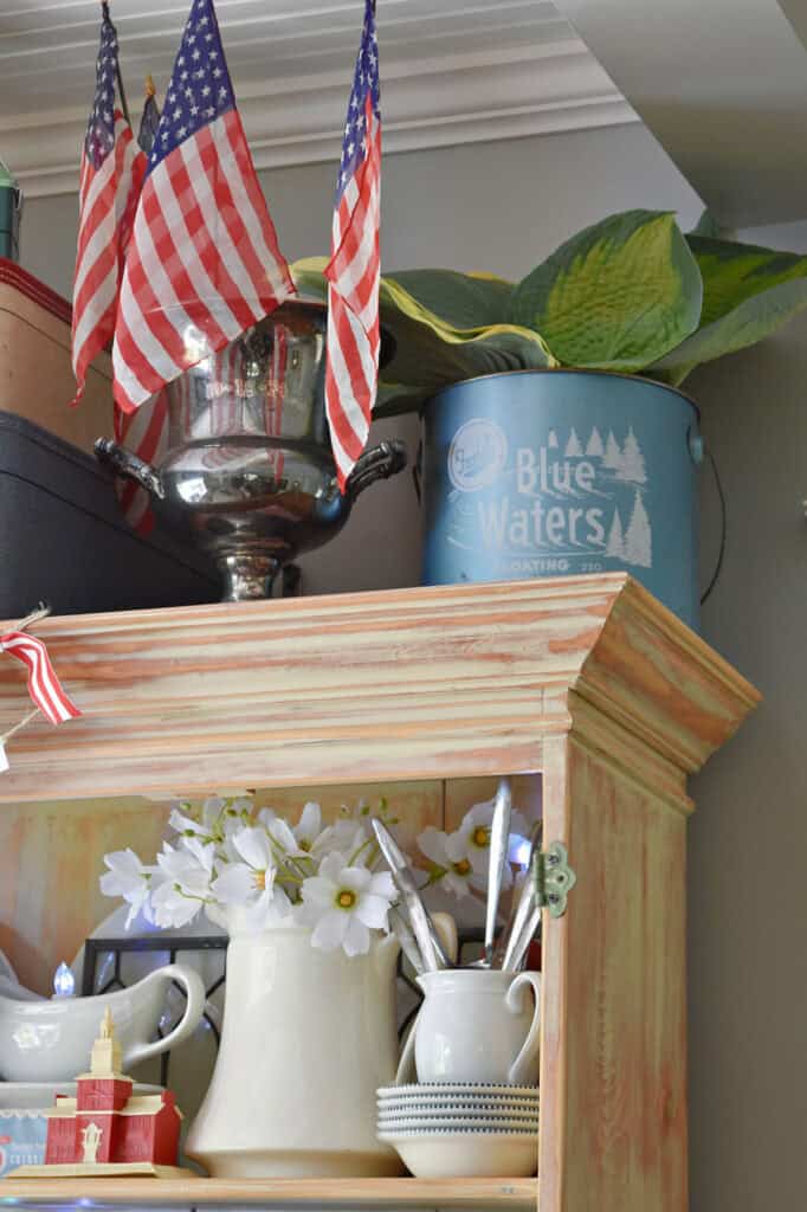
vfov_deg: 24.6
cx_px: 404
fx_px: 2776
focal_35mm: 82
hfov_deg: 16.5
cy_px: 606
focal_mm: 55
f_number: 5.6
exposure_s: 1/60
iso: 900
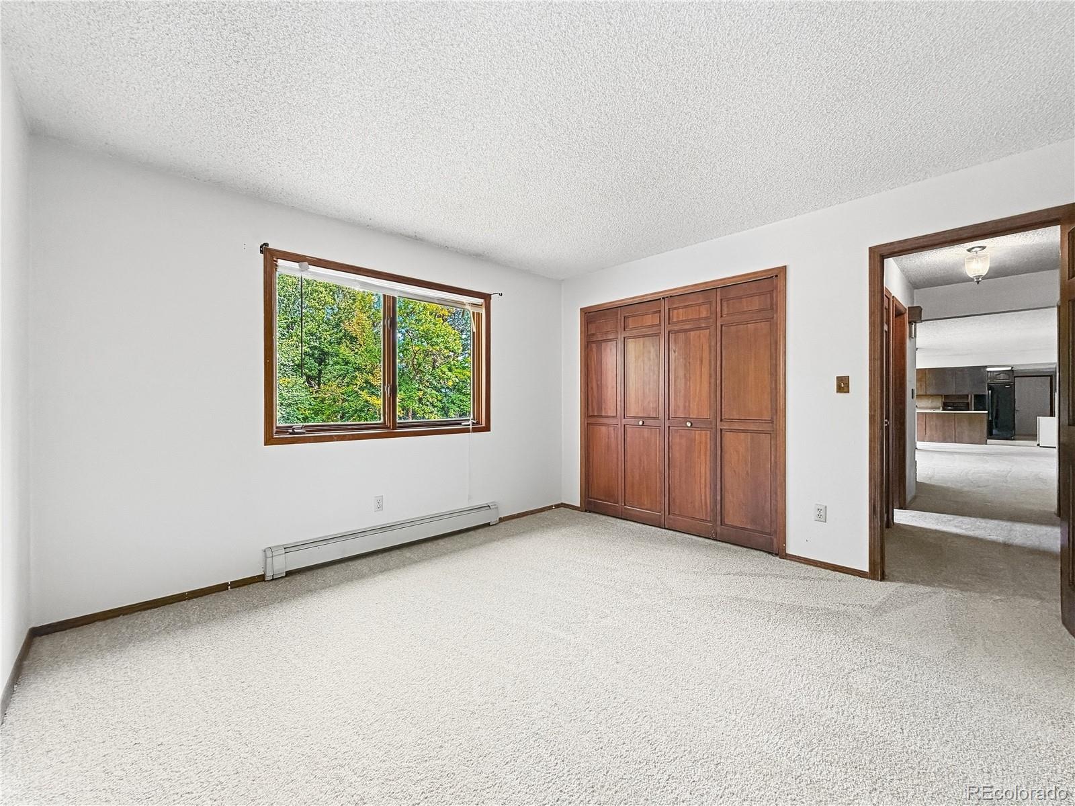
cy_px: 403
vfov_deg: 85.7
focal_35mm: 14
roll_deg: +0.7
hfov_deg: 102.1
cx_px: 538
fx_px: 435
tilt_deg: -0.9
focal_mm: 2.2
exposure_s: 1/121
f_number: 2.2
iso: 160
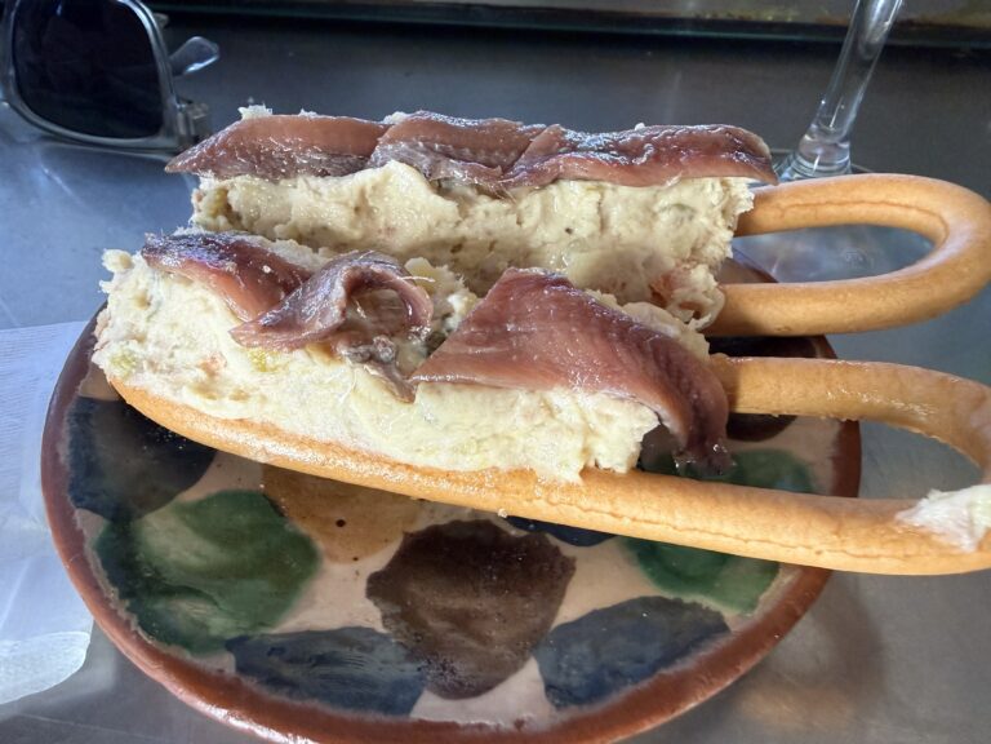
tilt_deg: -44.2
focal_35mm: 24
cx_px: 496
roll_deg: -0.4
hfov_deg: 71.6
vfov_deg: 56.8
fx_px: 687
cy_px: 372
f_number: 2.2
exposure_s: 1/60
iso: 400
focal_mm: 2.22
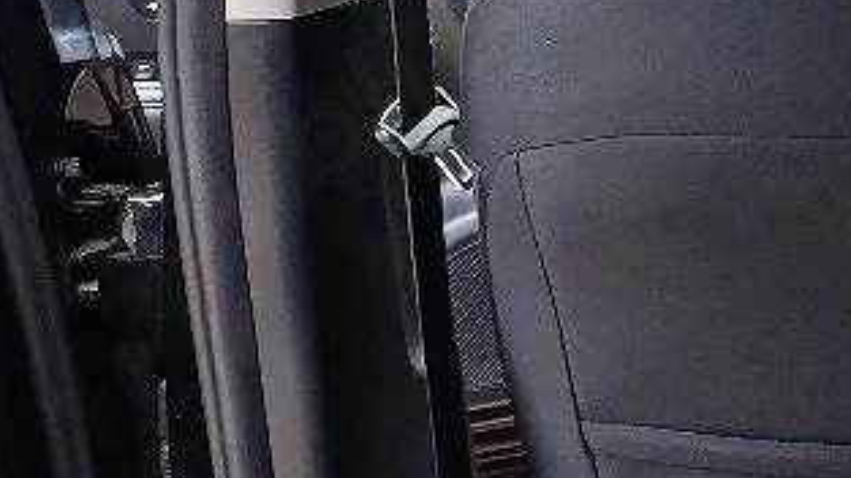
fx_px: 1963
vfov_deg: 13.8
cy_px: 90
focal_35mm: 87
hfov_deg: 20.6
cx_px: 1308
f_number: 1.8
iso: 80
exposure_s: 1/50
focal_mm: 4.65
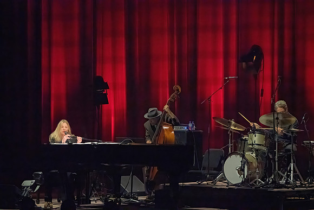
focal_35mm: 141
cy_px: 105
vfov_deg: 9.7
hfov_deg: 14.5
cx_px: 157
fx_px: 1230
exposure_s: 1/320
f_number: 6.3
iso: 25600
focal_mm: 141
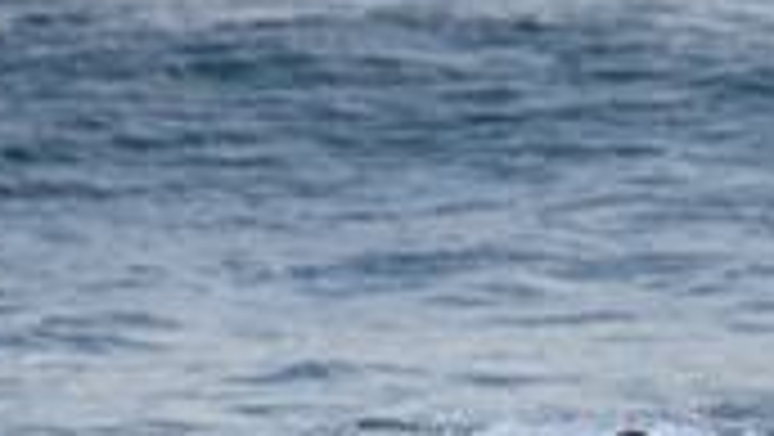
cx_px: 518
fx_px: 57912
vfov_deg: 0.4
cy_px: 560
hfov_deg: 0.8
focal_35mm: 2820
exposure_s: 1/1000
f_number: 11
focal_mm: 800
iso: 1600
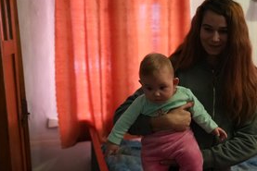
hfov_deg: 32.2
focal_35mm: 62
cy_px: 103
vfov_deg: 21.9
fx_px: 443
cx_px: 161
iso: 12800
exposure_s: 1/160
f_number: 2.8
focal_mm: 43
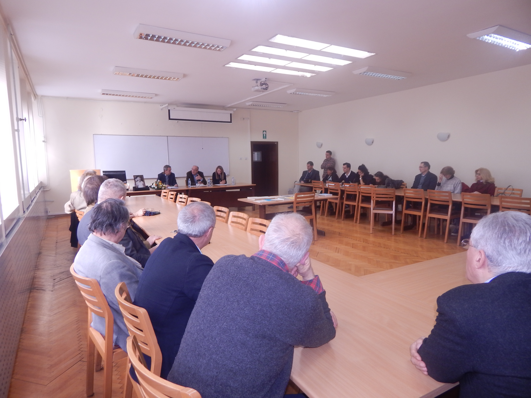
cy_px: 199
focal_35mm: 22
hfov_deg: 76.4
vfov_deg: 61.1
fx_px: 337
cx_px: 266
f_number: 3
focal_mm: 4
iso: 125
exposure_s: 1/30
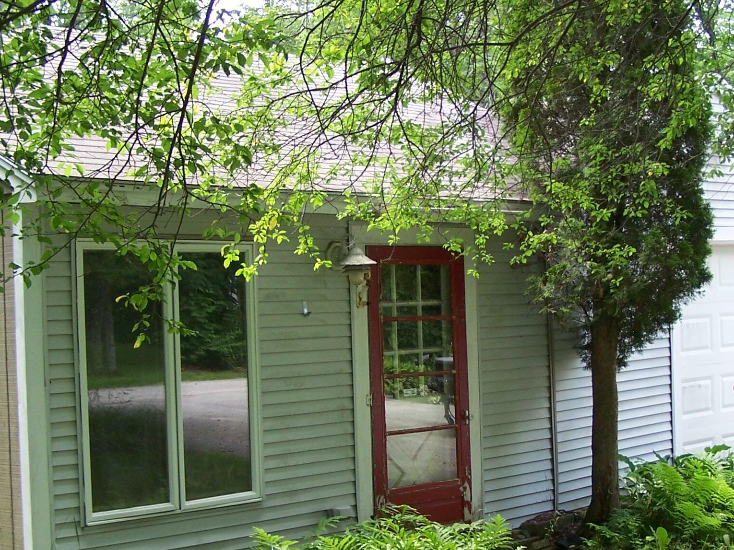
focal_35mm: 64
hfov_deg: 30.2
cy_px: 337
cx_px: 454
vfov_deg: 22.9
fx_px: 1357
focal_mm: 6.3
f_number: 2.8
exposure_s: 1/90
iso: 80
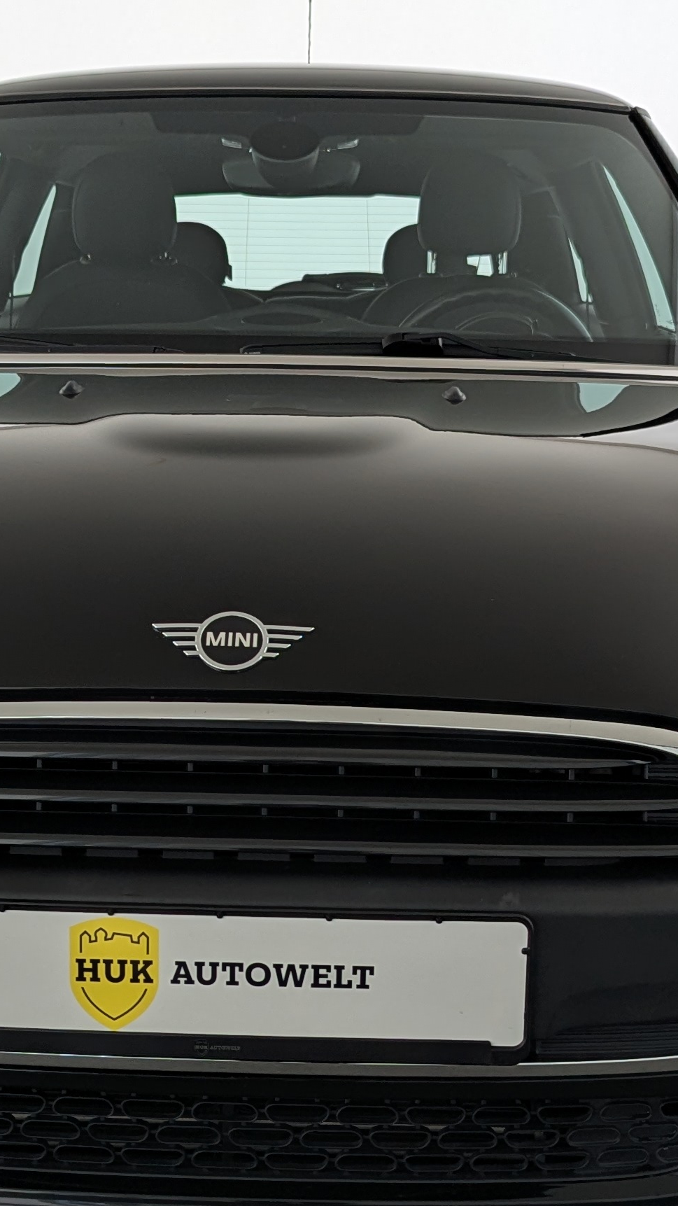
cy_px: 682
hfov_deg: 19.4
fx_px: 1982
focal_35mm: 62
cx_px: 256
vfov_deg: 33.8
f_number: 1.85
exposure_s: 1/190
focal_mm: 6.81
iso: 48
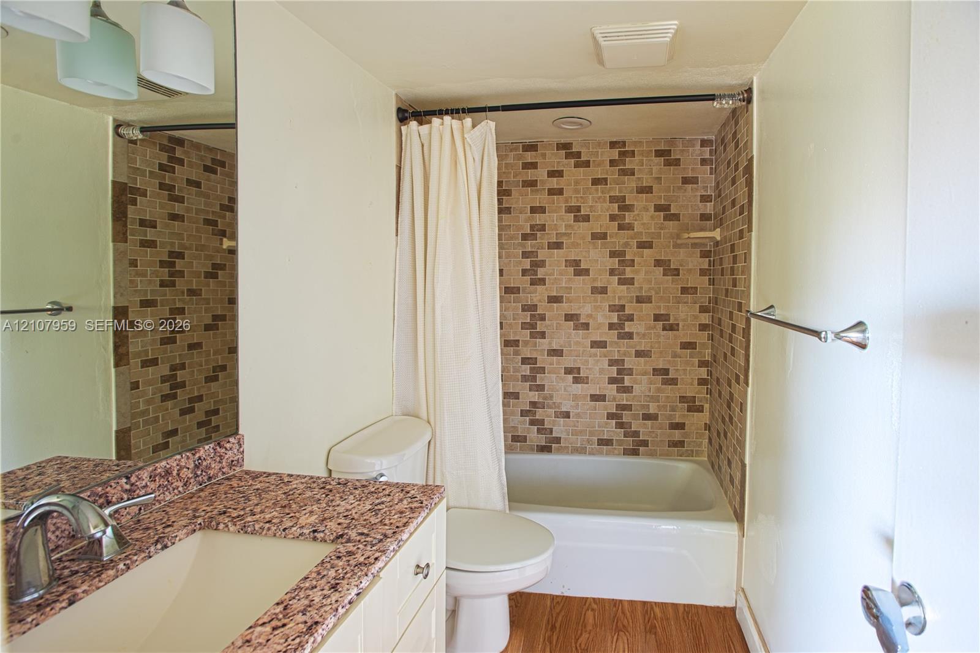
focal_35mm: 17
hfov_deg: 93.3
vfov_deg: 70.4
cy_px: 326
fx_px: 463
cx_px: 490
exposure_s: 15
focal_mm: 17
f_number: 7.1
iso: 100
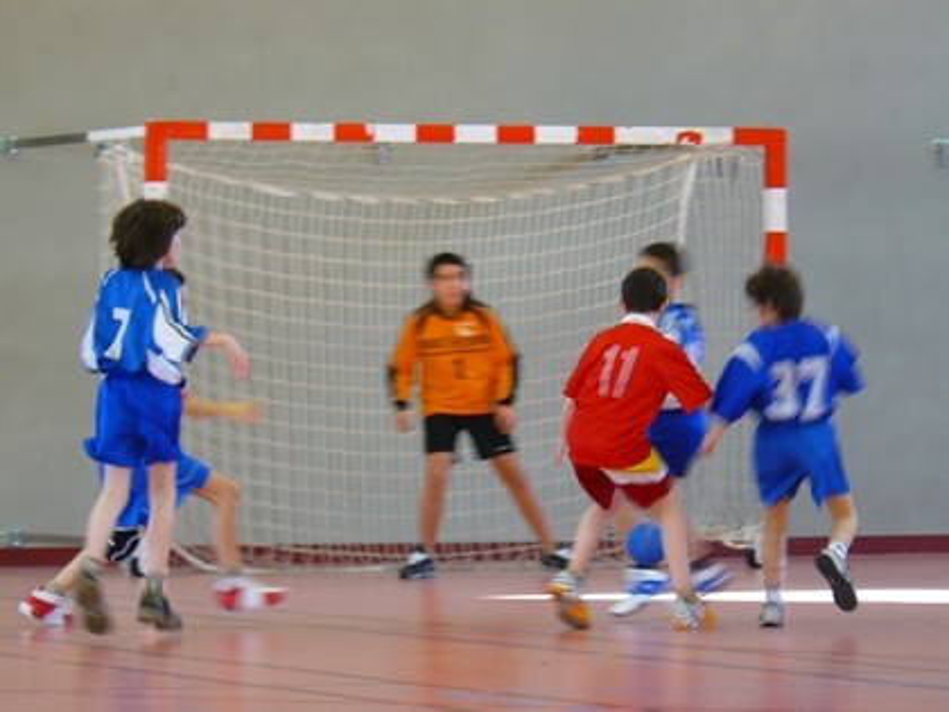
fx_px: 6497
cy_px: 356
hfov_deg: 8.4
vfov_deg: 6.3
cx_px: 474
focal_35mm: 237
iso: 100
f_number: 3.3
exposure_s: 1/30
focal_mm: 39.5
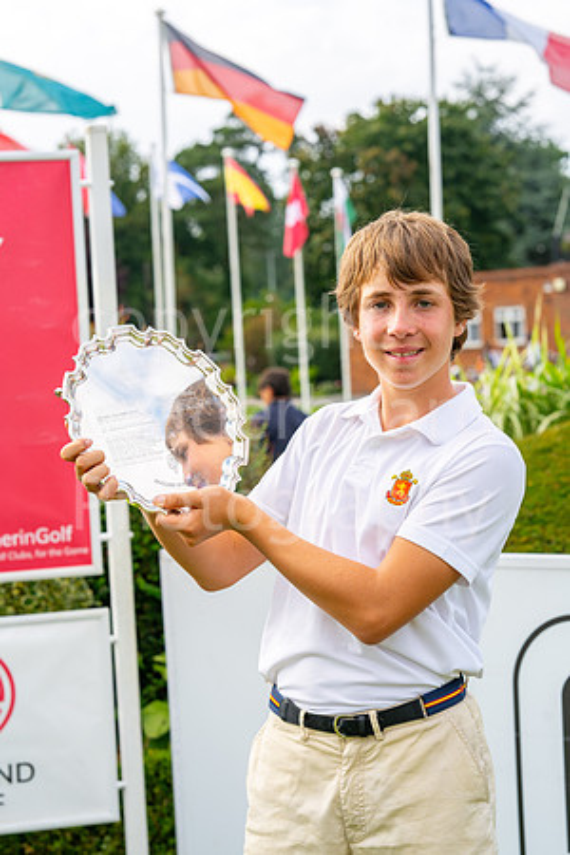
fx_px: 2019
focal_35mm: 85
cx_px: 285
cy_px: 428
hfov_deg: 16.1
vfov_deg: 23.9
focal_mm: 85
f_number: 6.3
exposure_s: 1/500
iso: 200
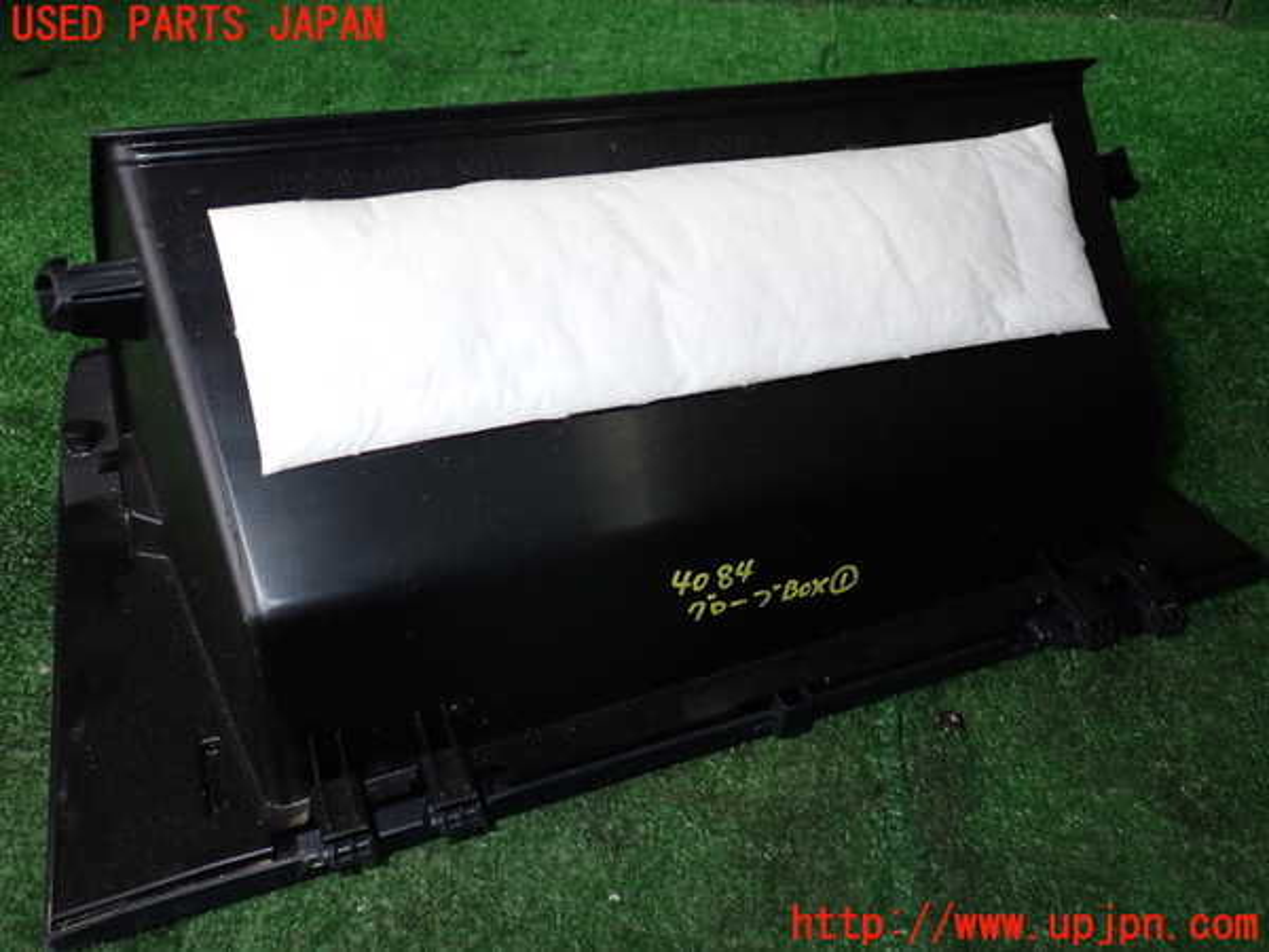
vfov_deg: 46.8
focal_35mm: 30
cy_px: 476
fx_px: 1100
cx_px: 634
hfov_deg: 60.0
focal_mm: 5.4
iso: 200
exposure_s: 1/30
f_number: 6.3
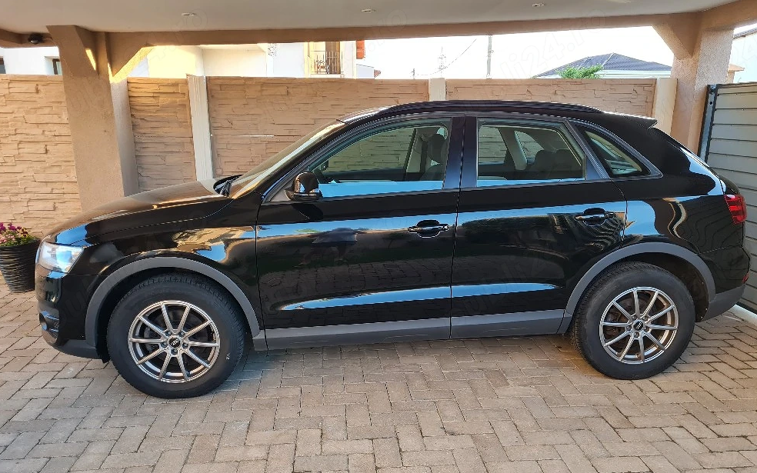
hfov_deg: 66.5
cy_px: 276
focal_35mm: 28
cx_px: 375
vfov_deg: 44.4
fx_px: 578
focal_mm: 5.4
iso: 80
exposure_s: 1/100
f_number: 1.8
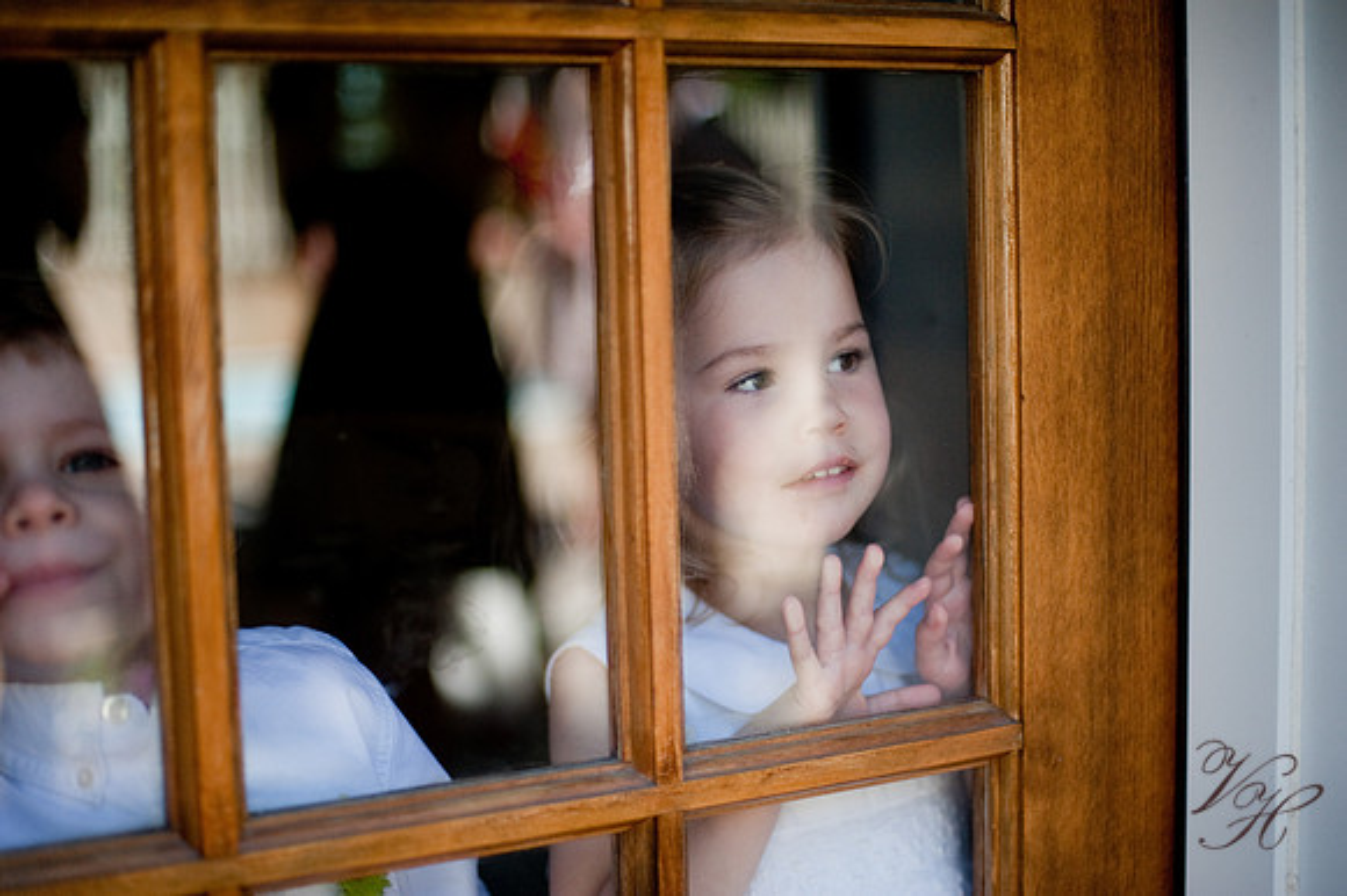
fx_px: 1870
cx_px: 674
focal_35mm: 50
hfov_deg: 39.6
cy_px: 448
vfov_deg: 27.0
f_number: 1.4
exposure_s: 1/5000
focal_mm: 50
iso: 200
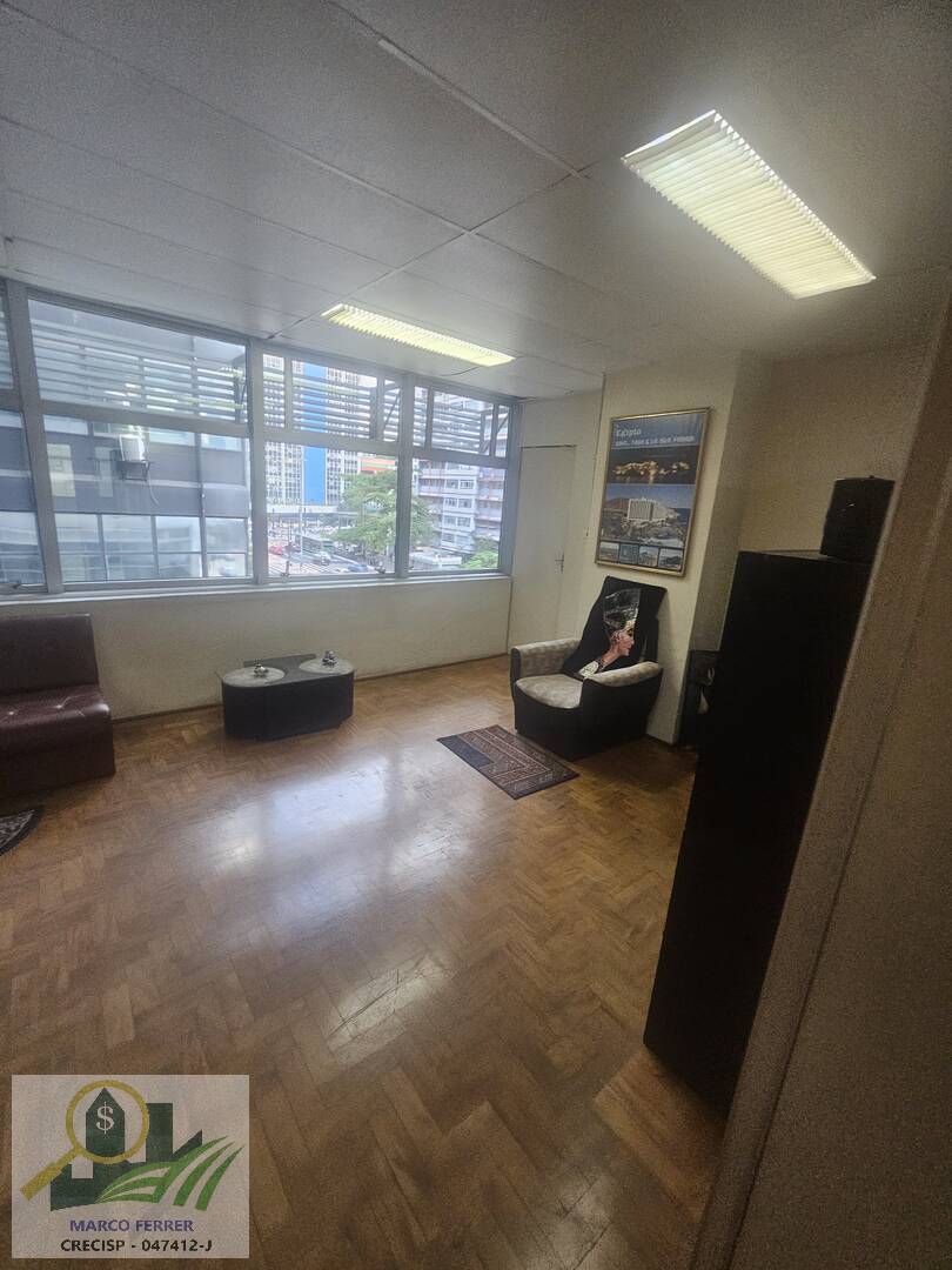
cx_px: 476
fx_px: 477
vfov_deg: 106.2
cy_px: 635
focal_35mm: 13
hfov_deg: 89.9
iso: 320
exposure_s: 1/60
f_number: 2.2
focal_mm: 2.2
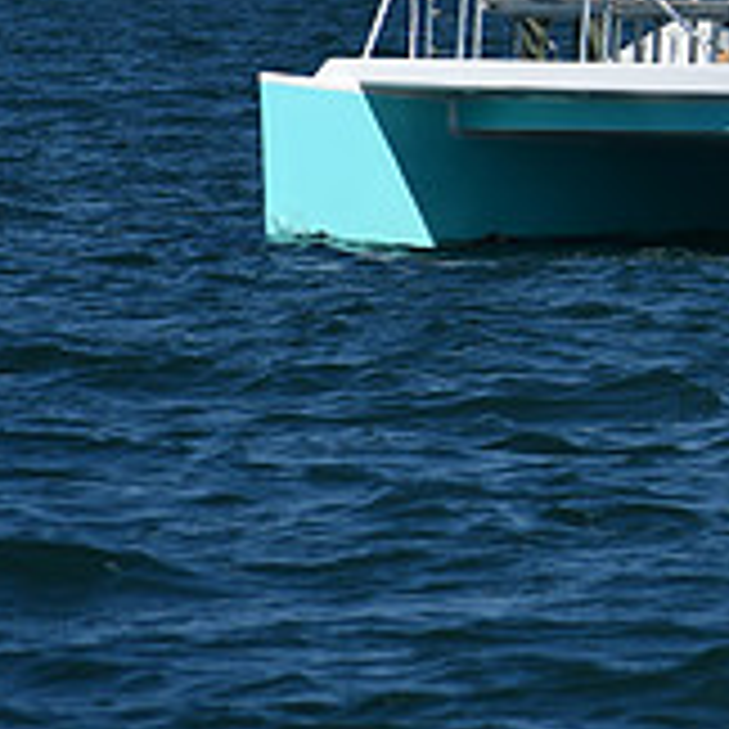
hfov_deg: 1.9
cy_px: -34
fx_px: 21753
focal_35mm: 913
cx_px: 1282
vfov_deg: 1.9
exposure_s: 1/640
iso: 100
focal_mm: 200
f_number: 9
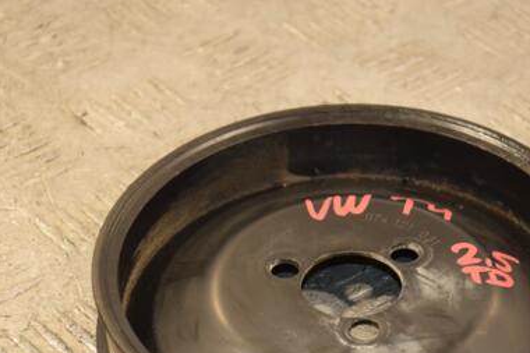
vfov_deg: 7.7
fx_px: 2616
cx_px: 325
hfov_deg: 11.6
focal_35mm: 178
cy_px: 268
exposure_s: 1/100
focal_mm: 75
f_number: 5.3
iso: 800
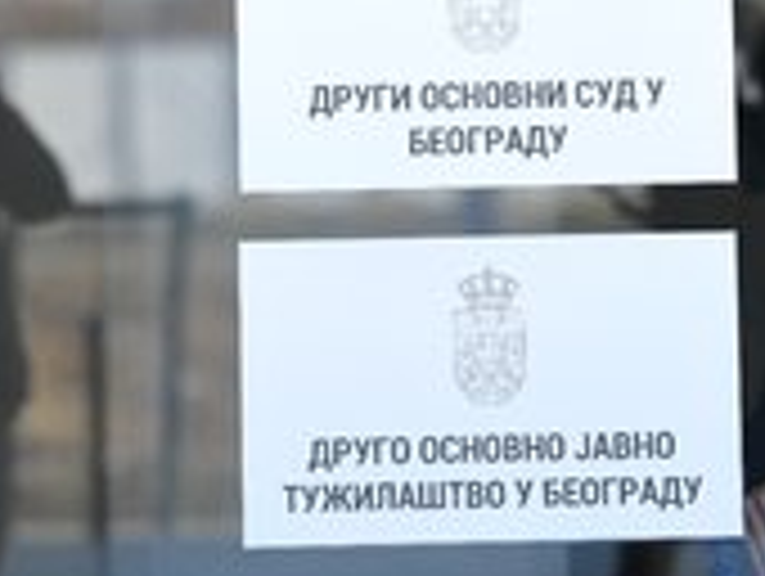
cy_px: -155
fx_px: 7502
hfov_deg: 5.8
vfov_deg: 4.4
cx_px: 436
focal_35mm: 339
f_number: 2.8
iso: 800
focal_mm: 120
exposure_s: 1/1250
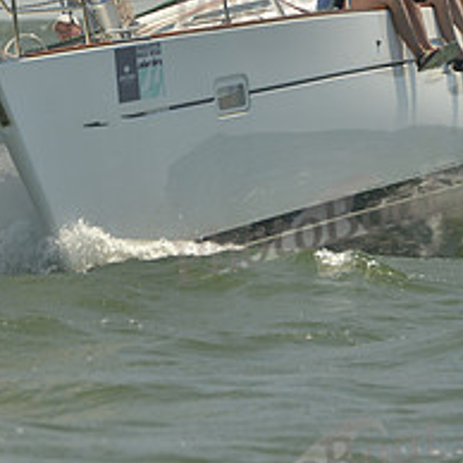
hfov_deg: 3.4
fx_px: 7702
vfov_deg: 3.4
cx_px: 50
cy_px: 132
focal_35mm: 509
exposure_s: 1/1000
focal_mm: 200
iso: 280
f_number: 7.1
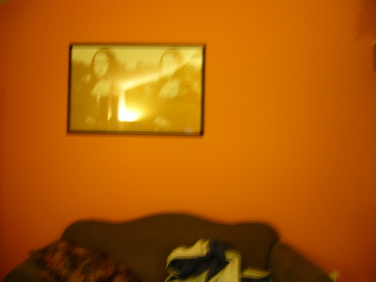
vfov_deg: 40.7
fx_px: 380
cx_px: 188
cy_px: 141
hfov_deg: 52.6
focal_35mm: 35
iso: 80
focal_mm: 5.8
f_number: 2.8
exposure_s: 1.3
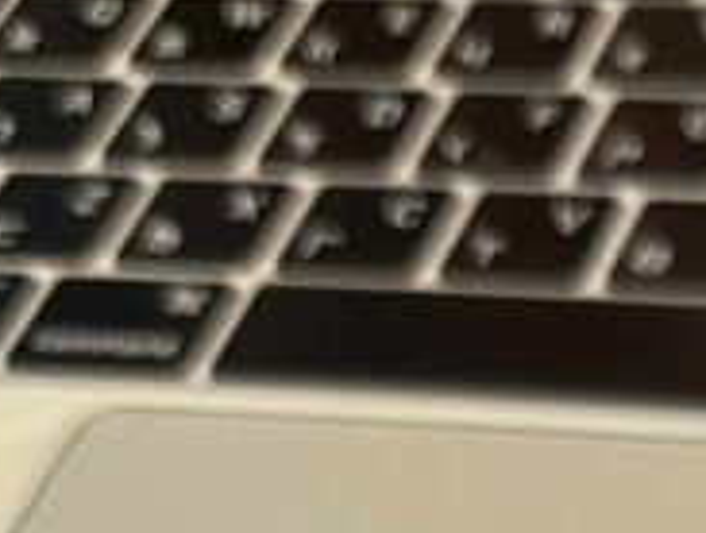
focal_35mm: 157
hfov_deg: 11.4
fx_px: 3208
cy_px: 1472
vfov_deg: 8.3
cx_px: 1389
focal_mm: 6.86
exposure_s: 1/221
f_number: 1.78
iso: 64
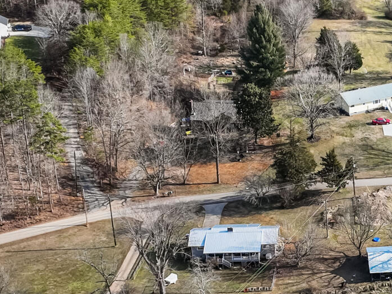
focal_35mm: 103
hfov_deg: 18.5
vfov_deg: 14.3
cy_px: 239
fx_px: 1166
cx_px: 411
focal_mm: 12.29
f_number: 2.8
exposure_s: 1/120
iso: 130
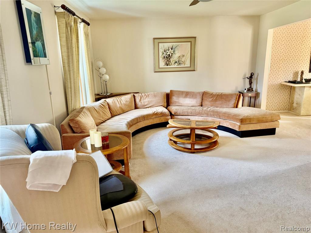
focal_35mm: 24
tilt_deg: -14.0
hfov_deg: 71.6
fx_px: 216
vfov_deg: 56.8
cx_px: 156
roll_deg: +1.8
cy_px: 116
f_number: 1.78
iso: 320
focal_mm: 6.76
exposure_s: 1/60
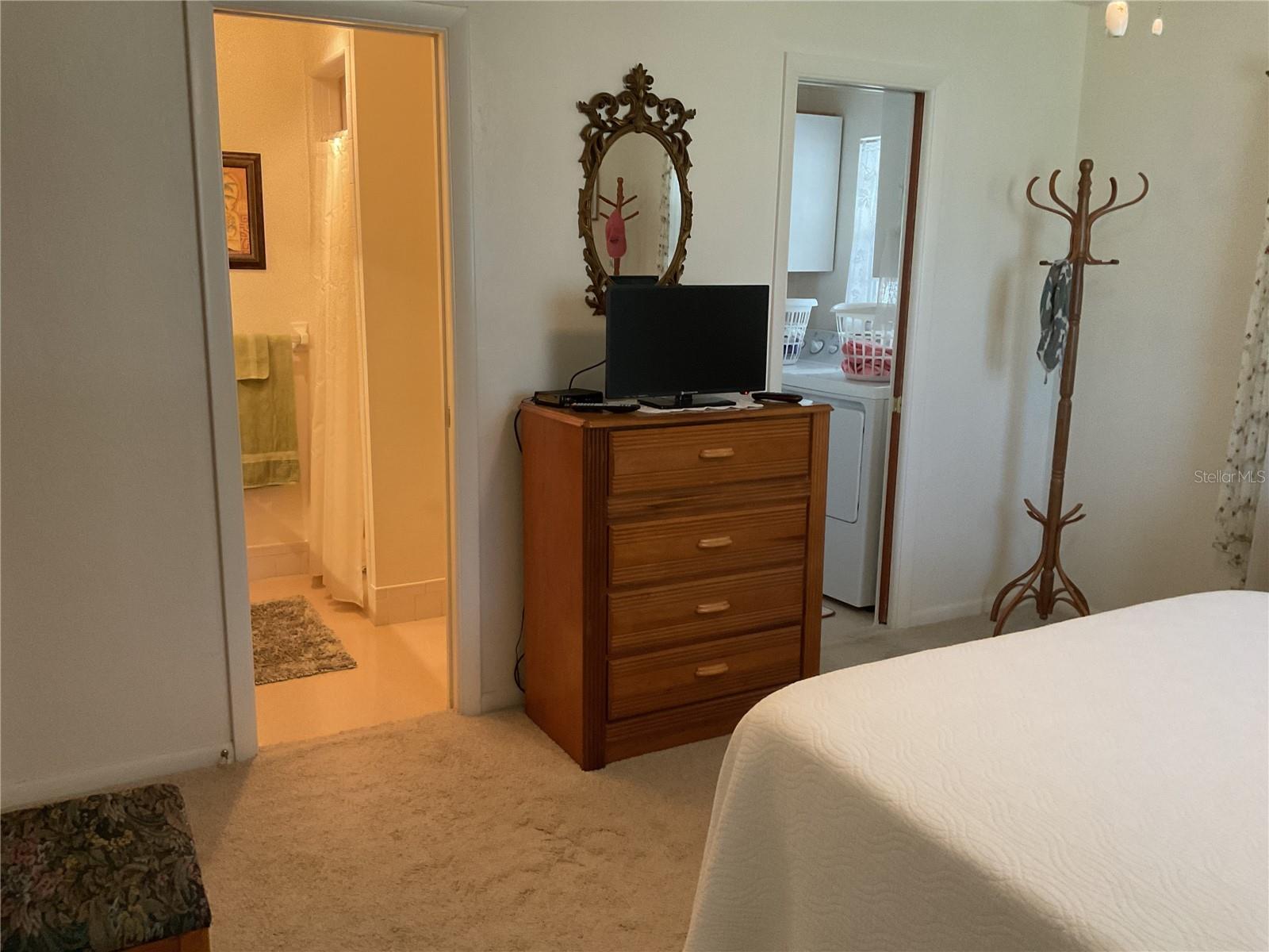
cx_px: 634
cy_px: 476
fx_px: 1063
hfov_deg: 61.7
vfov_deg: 48.2
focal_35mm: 29
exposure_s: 1/60
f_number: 1.8
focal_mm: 3
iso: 200
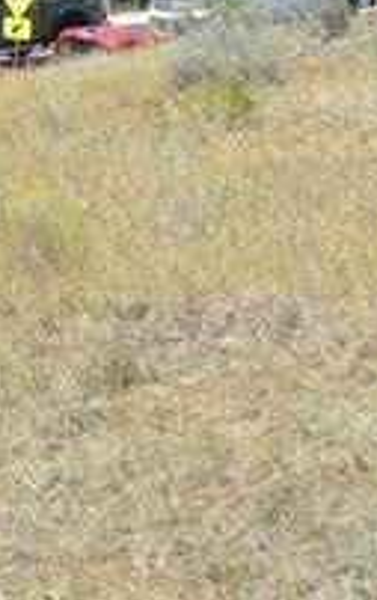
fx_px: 2275
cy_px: -169
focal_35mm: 139
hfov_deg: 9.0
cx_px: -344
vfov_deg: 14.4
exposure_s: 1/200
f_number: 7.1
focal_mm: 18
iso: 100
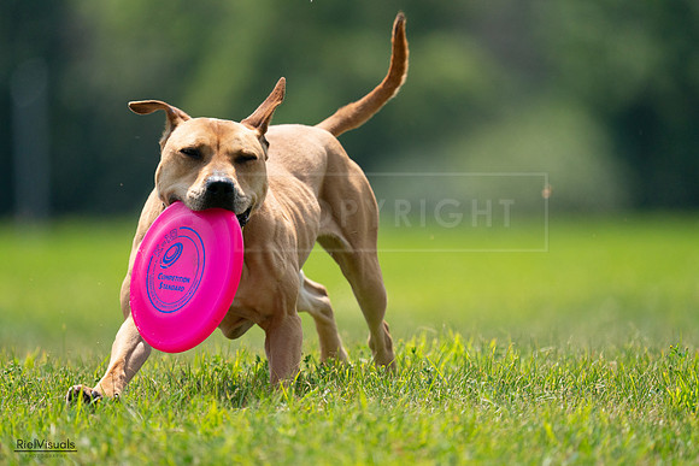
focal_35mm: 600
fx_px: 11652
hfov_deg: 3.4
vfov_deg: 2.3
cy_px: 233
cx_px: 350
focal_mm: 600
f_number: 6.3
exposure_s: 1/4000
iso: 1250
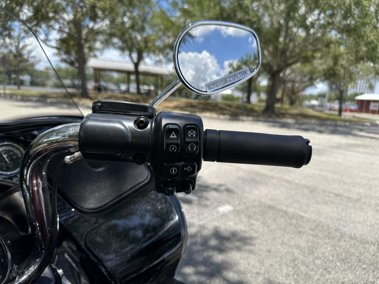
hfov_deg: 71.6
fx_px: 263
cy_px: 142
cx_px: 190
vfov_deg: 56.8
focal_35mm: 24
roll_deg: -4.5
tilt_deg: -9.2
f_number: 1.78
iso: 80
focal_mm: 6.86
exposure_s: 1/3058
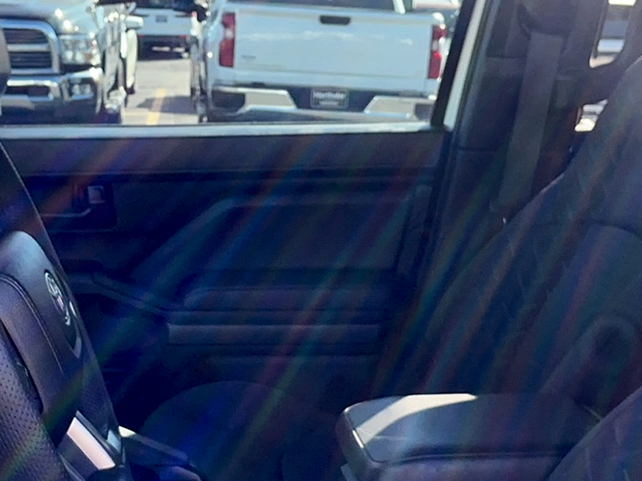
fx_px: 1150
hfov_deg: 31.1
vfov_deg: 23.5
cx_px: 266
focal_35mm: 62
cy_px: 340
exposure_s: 1/120
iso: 32
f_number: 1.8
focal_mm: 3
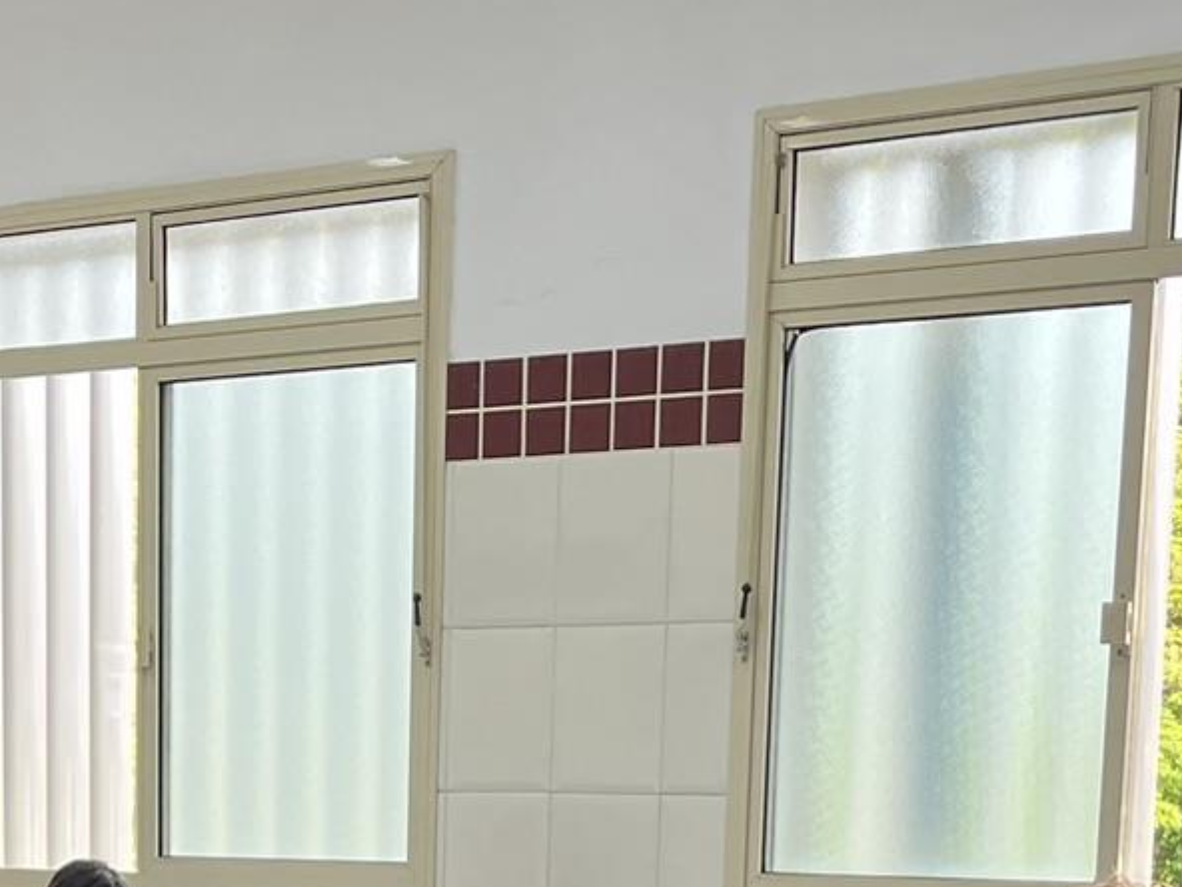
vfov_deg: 15.4
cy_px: 1237
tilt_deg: -9.8
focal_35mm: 90
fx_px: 3073
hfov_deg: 21.4
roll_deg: +0.1
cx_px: 158
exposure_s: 1/120
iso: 80
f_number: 1.6
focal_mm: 5.1
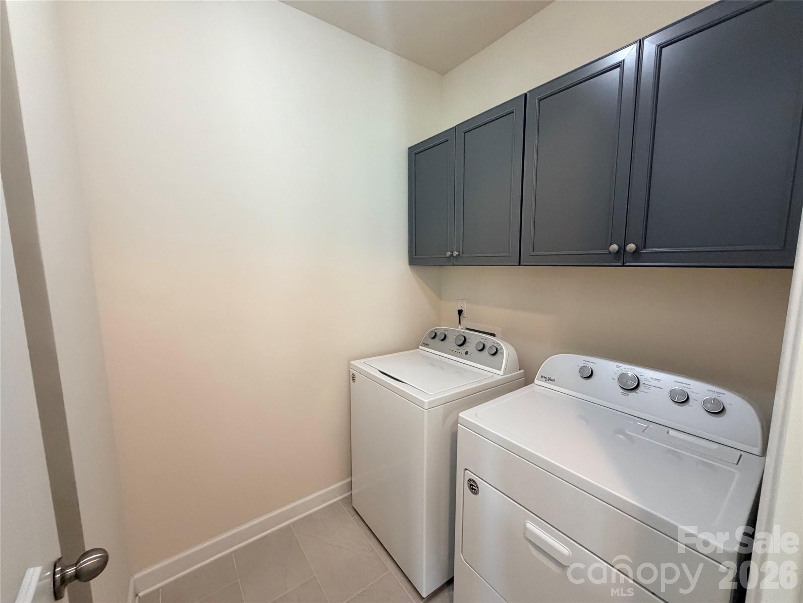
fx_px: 325
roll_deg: +0.5
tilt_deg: -8.1
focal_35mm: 14
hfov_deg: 102.1
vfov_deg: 85.7
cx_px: 402
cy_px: 302
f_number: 2.2
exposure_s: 1/60
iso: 400
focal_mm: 2.22
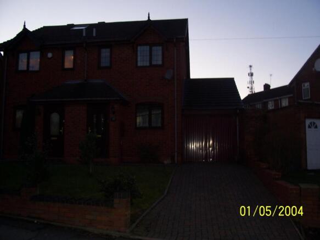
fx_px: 314
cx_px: 160
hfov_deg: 54.0
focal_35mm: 34
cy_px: 120
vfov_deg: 41.8
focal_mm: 5.6
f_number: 2.7
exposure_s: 1/60
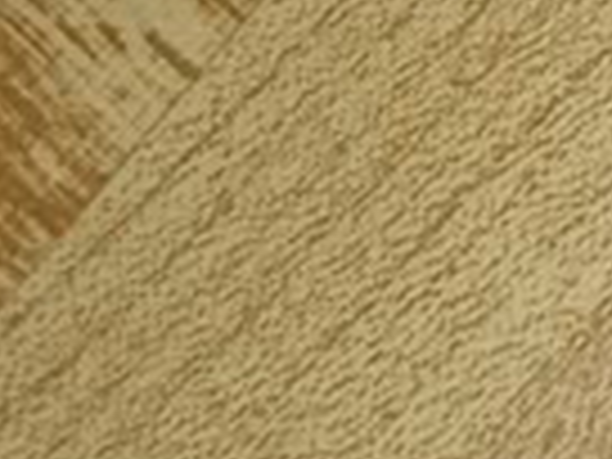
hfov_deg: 8.1
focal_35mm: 223
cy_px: -212
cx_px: 1566
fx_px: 3943
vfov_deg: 6.6
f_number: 2.7
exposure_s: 1/60
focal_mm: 6.2
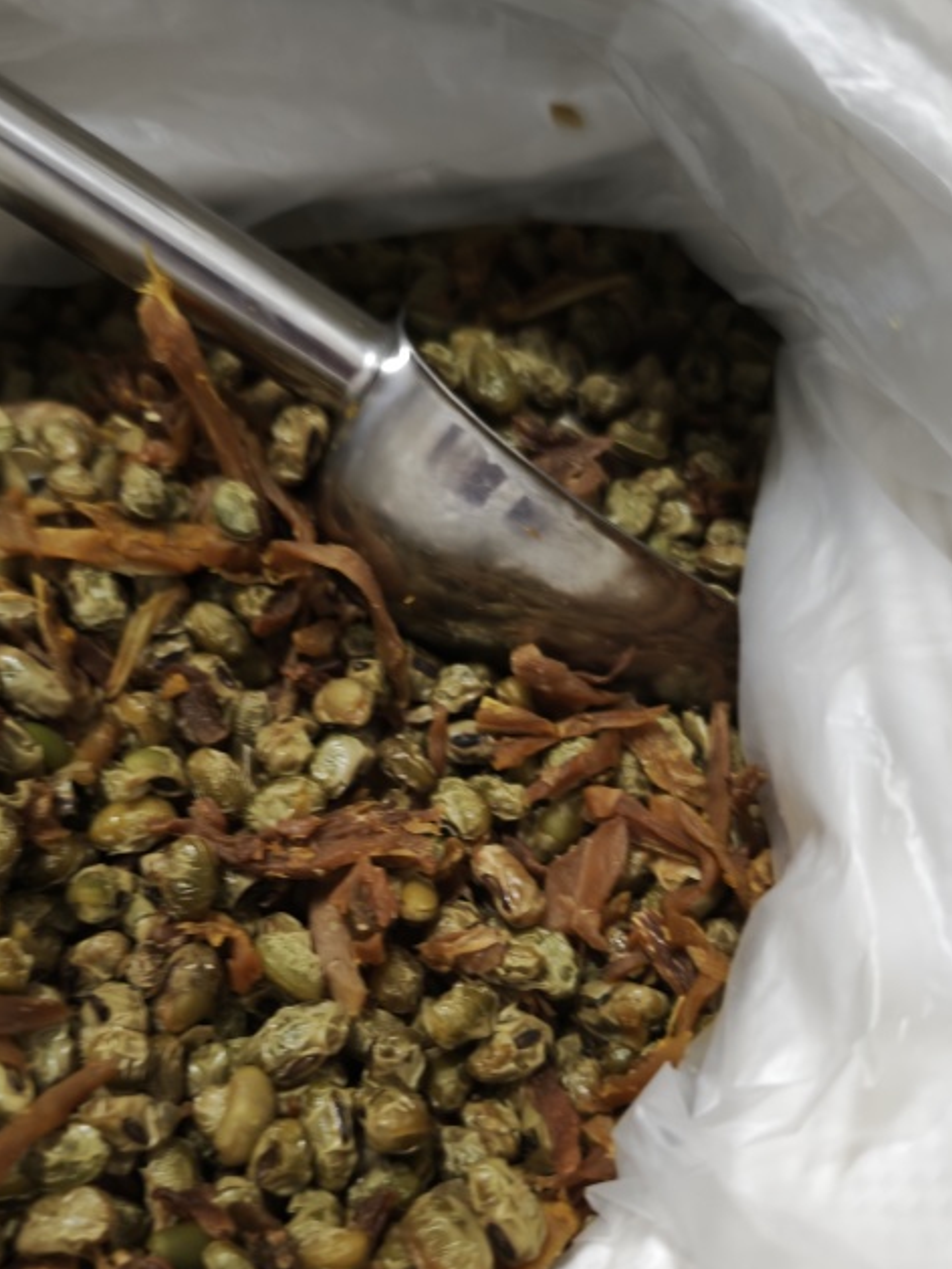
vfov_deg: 47.6
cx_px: 351
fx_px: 1430
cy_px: 752
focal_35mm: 39
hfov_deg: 36.6
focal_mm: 8.72
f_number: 1.63
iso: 2000
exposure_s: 1/25
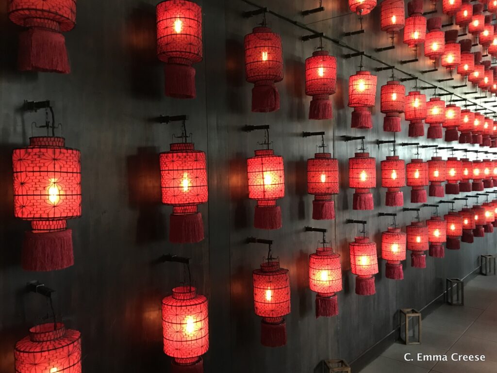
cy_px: 186
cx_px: 248
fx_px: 402
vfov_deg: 49.8
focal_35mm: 28
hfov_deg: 63.4
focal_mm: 3.99
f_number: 1.8
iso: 100
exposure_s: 1/9
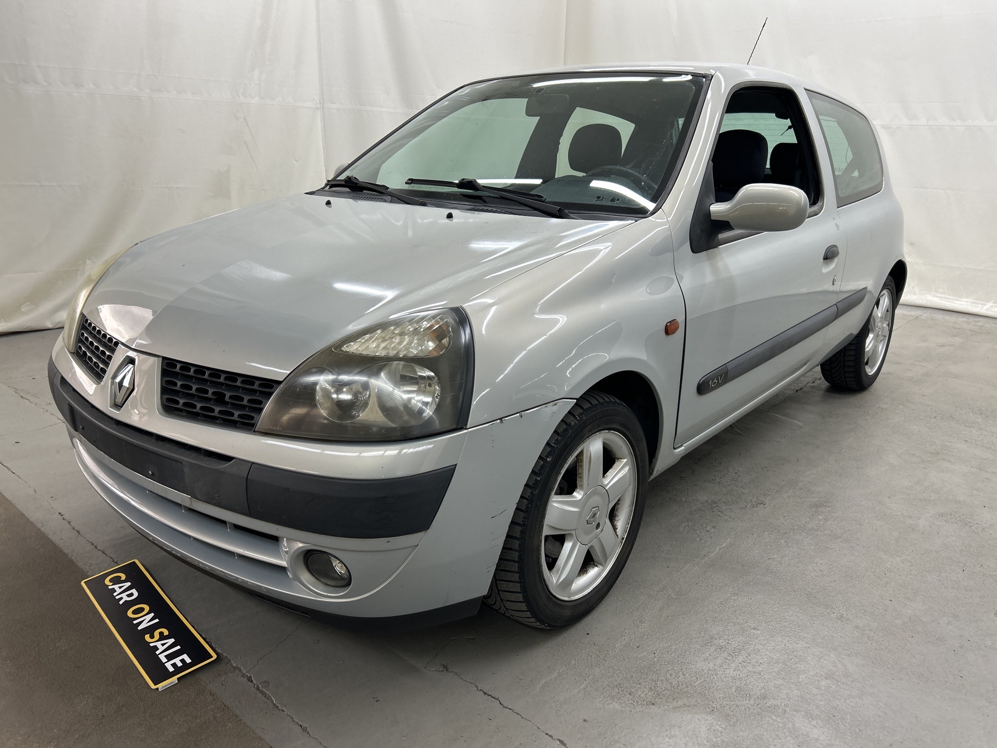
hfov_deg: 67.3
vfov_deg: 53.1
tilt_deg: -17.3
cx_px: 498
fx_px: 749
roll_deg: -1.6
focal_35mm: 26
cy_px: 374
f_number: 1.5
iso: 64
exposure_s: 1/100
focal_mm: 5.7
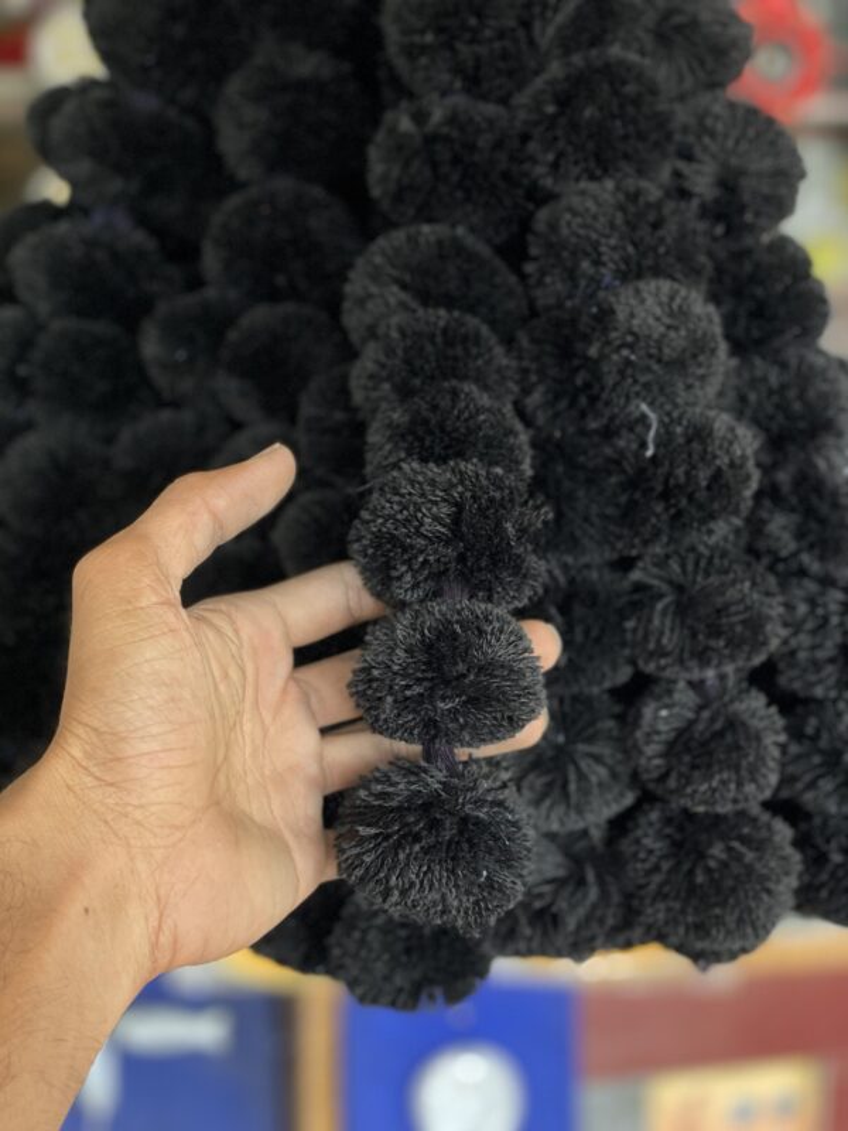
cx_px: 424
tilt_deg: -11.2
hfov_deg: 28.0
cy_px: 566
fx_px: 1698
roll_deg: +0.8
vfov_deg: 36.8
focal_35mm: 52
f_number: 2
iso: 250
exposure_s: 1/100
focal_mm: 6
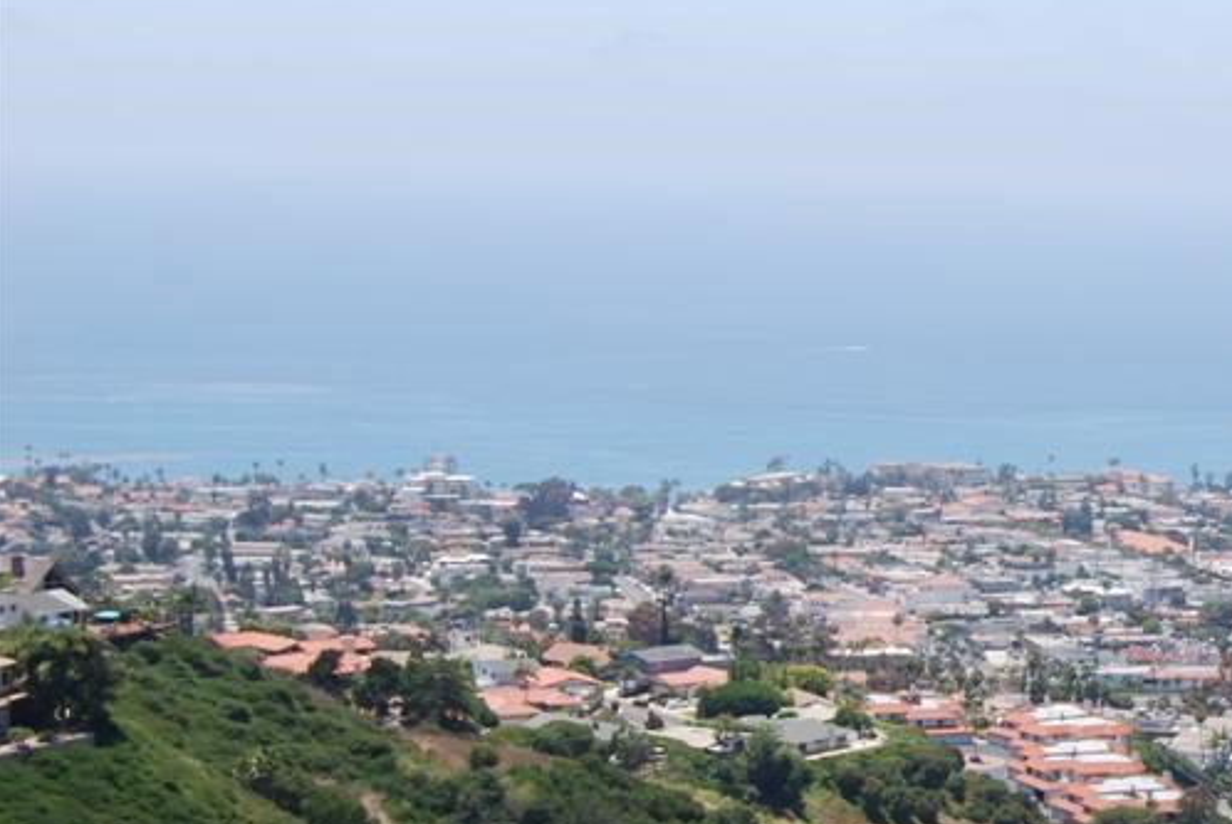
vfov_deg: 12.7
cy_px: 459
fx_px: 3700
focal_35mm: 108
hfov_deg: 18.4
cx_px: 1262
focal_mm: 35
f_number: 8
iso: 100
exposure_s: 1/250
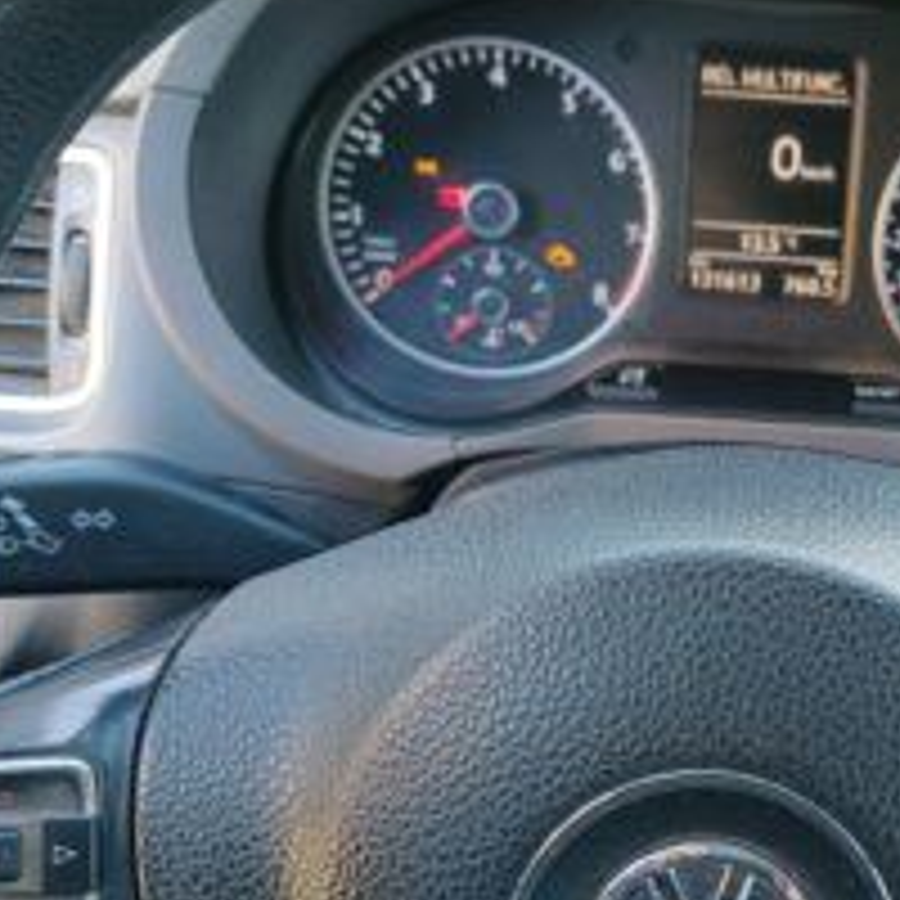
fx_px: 1353
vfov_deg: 36.8
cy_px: 428
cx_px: 774
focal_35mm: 46
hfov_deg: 35.1
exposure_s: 1/50
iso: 320
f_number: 1.8
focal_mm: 4.84
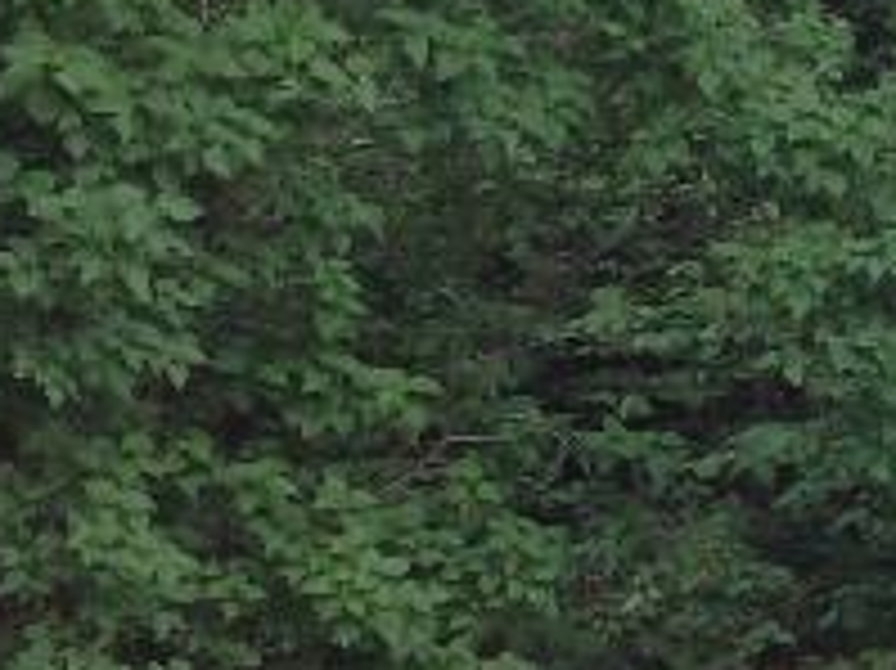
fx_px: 4656
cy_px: 216
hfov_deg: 9.7
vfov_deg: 8.2
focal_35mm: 180
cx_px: 2139
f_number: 2.4
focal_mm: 4.28
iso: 50
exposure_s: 1/195
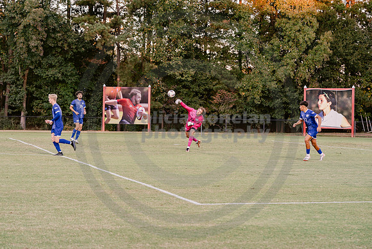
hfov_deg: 22.6
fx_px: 930
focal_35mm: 90
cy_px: 124
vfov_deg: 15.2
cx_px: 186
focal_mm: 90
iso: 640
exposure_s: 1/200
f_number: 4
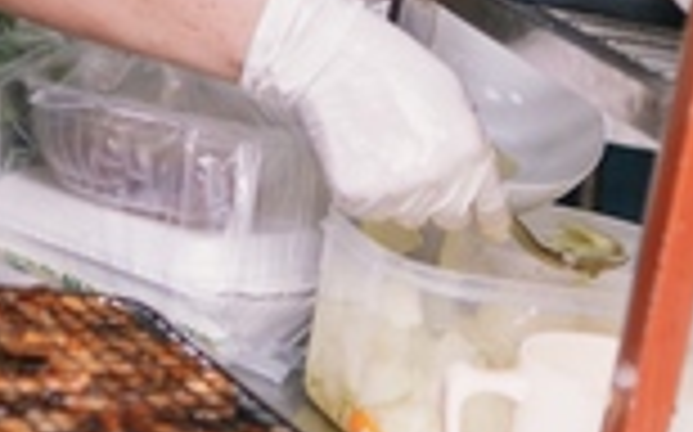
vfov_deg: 8.3
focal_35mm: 153
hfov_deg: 13.7
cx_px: 369
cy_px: -270
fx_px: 2888
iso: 200
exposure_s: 1/340
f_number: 1.8
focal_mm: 23
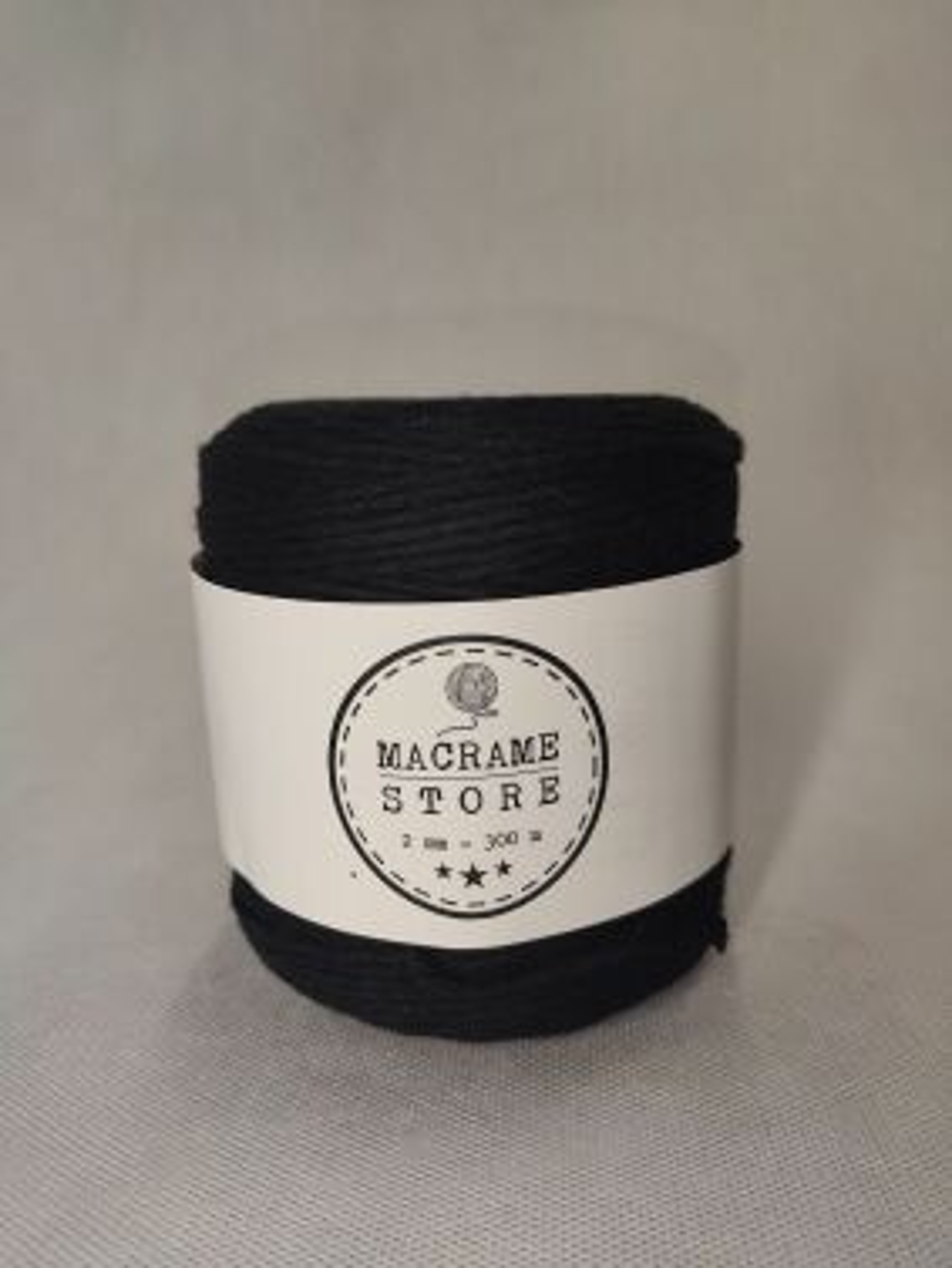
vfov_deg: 67.3
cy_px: 634
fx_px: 953
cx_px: 476
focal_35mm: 26
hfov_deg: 53.1
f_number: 1.75
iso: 193
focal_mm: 4.77
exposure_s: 1/100
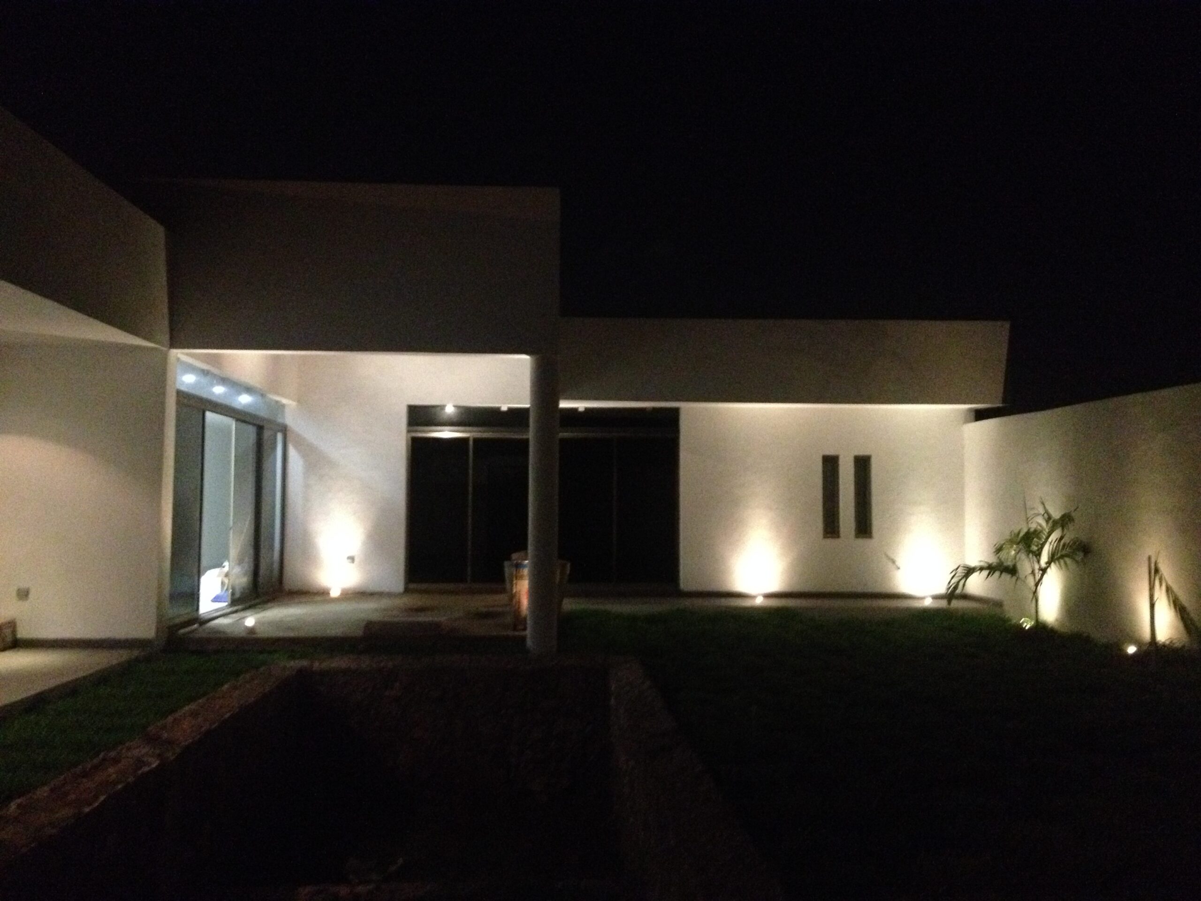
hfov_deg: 52.6
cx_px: 600
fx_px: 1214
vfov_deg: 40.7
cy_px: 450
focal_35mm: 35
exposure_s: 1/15
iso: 800
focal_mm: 4.28
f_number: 2.4
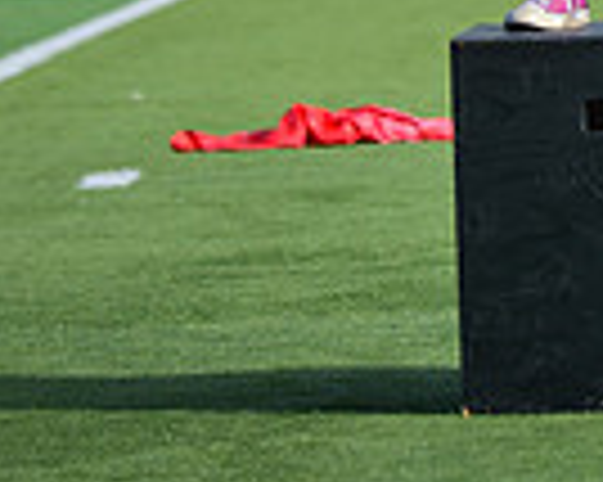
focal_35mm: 789
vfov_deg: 2.0
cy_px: -514
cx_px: 524
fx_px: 14071
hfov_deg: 2.5
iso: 125
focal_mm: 250
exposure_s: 1/800
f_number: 5.6
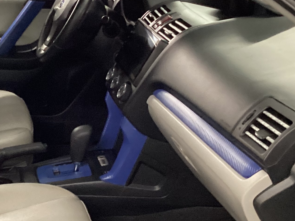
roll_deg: -0.8
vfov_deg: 18.4
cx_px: 47
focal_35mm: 80
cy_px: 137
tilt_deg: -25.5
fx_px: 682
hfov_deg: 23.9
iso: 500
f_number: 2.4
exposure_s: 1/30
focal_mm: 3.3
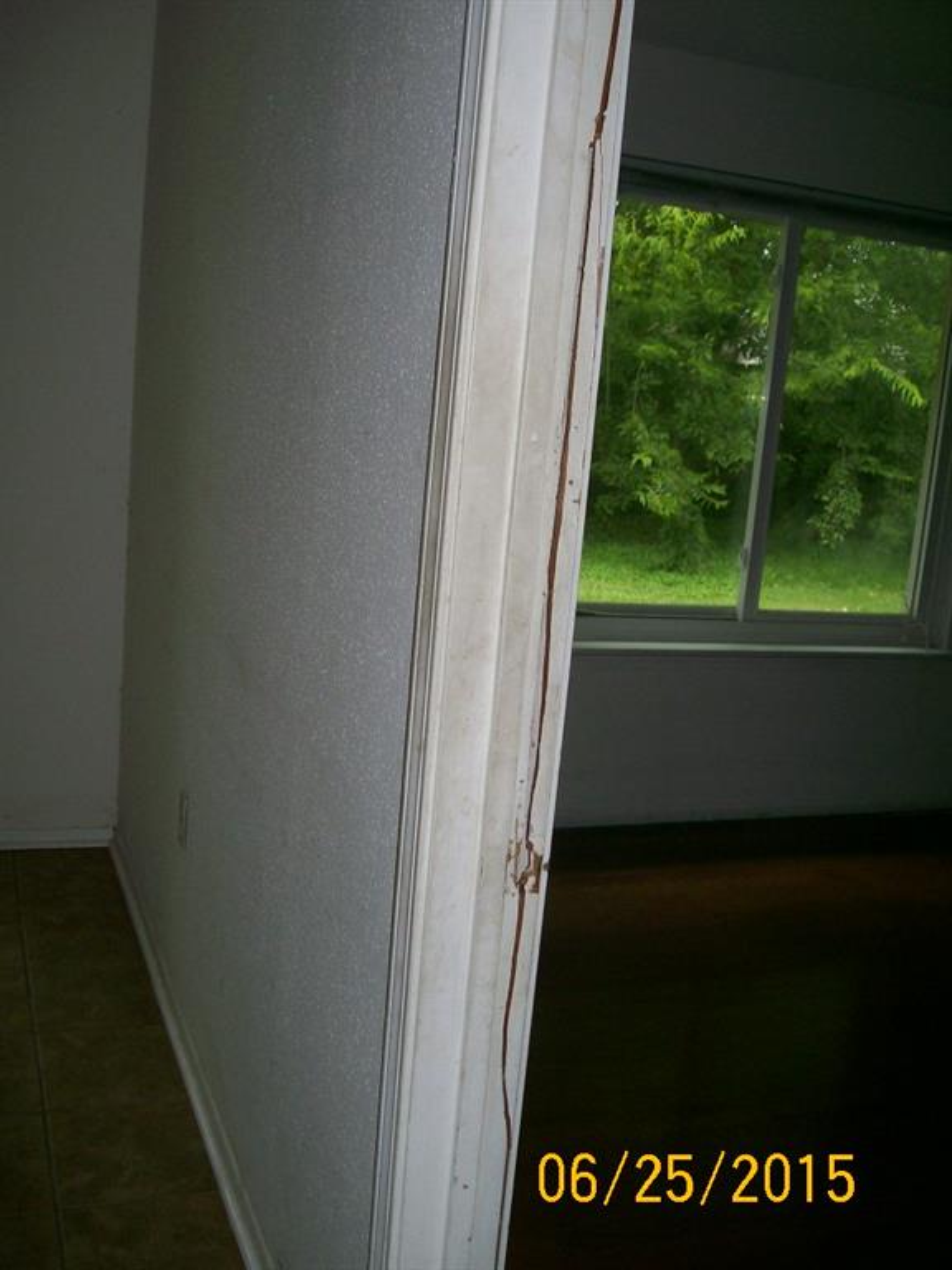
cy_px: 635
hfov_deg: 39.7
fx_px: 1320
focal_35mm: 36
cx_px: 476
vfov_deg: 51.4
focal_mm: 6
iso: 80
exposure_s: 1/64
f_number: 2.7
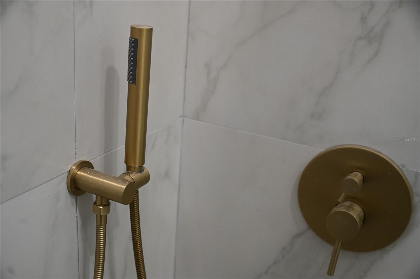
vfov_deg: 28.0
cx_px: 210
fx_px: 559
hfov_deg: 41.2
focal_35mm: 48
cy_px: 140
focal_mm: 48
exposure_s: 1/50
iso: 450
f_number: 4.2
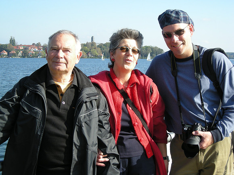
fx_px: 514
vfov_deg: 19.4
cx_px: 117
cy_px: 88
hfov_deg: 25.7
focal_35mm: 76
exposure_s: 1/235
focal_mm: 12.3
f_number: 3.9
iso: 50
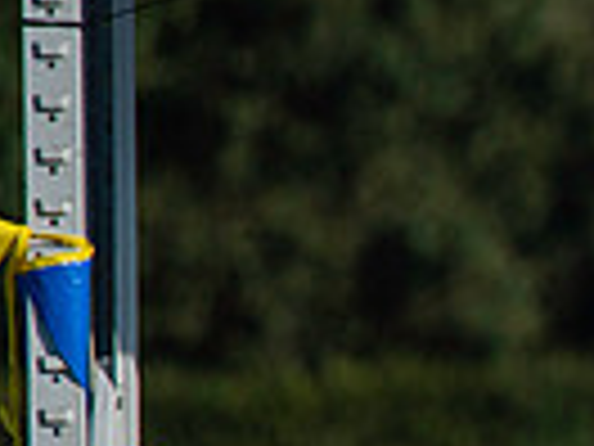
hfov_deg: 1.4
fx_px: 23646
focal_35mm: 1378
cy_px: 678
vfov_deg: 1.1
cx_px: 1343
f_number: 5.3
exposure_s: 1/2000
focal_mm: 300
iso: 125
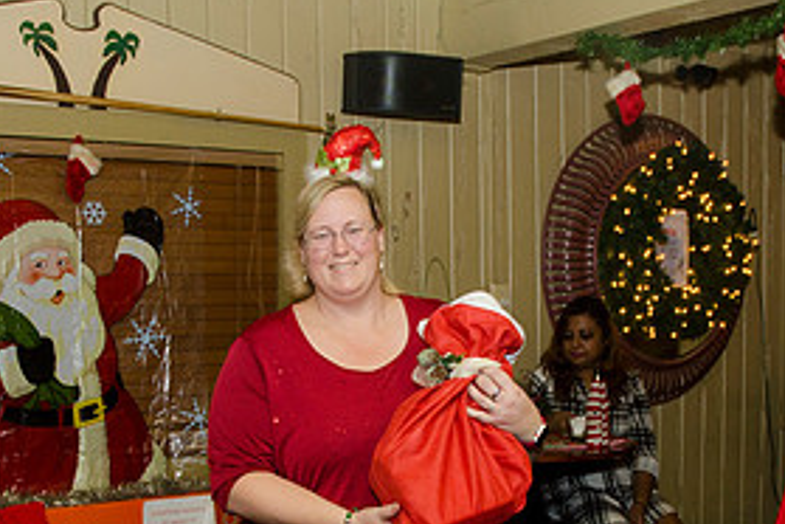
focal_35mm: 56
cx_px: 374
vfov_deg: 23.6
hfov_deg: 35.6
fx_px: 1221
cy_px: 456
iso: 400
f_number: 5.6
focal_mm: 18
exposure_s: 1/60
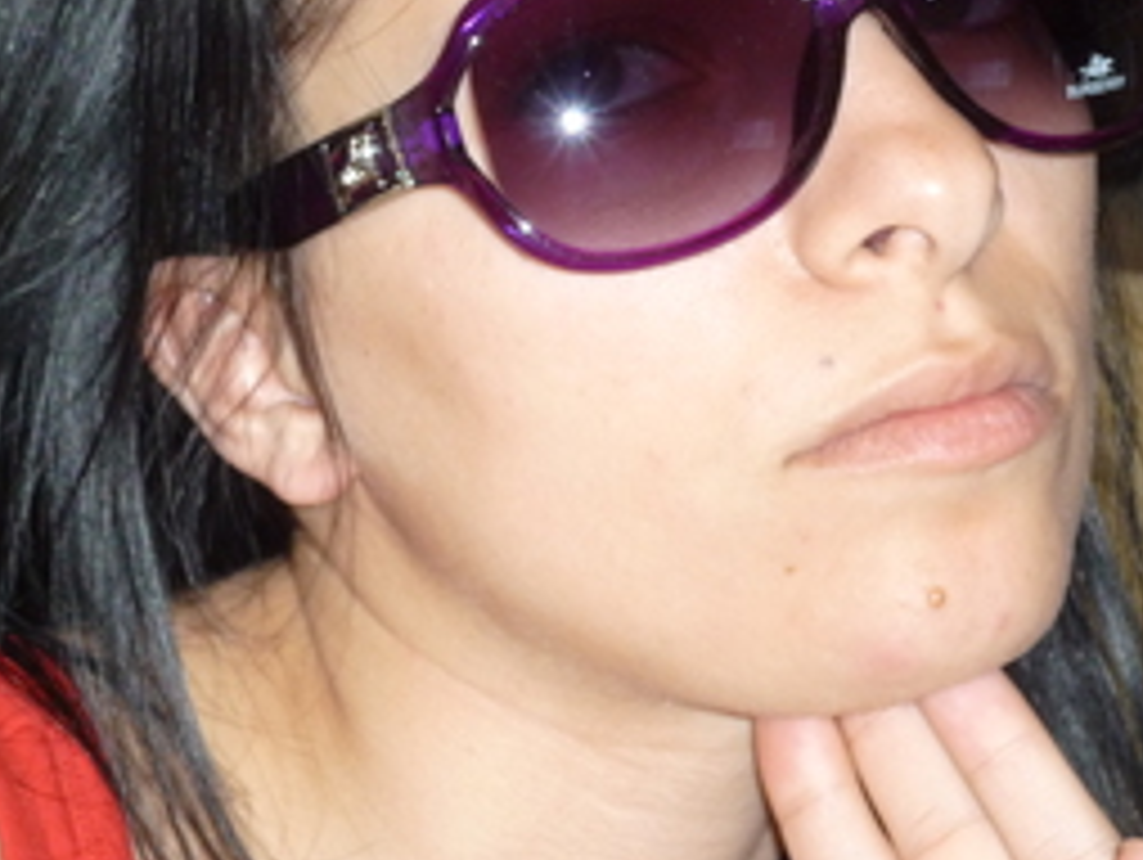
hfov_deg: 12.0
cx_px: 616
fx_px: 5453
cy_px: 153
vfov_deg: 9.0
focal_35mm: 165
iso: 250
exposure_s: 1/60
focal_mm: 16.4
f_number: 5.5
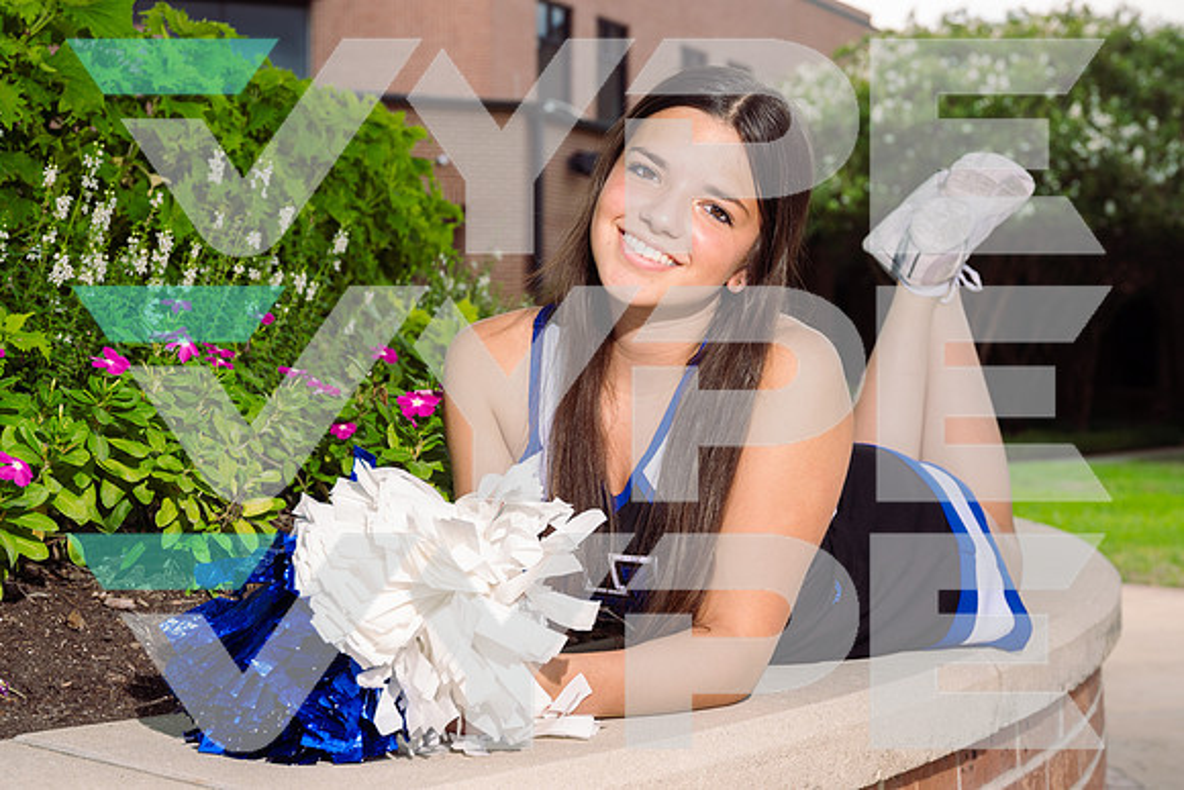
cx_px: 592
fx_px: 1974
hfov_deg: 33.4
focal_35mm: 60
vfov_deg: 22.6
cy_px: 395
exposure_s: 1/250
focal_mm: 60
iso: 320
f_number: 7.1
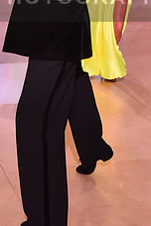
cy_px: -11
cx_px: 52
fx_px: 799
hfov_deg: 10.8
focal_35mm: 127
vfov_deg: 15.8
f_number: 6.3
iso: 2500
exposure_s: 1/320
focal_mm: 50
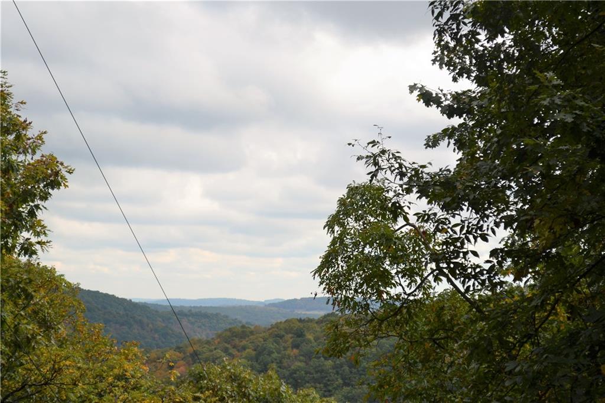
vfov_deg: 18.2
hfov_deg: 27.0
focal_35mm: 75
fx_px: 1260
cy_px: 202
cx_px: 302
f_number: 8
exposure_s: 1/250
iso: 100
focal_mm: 50
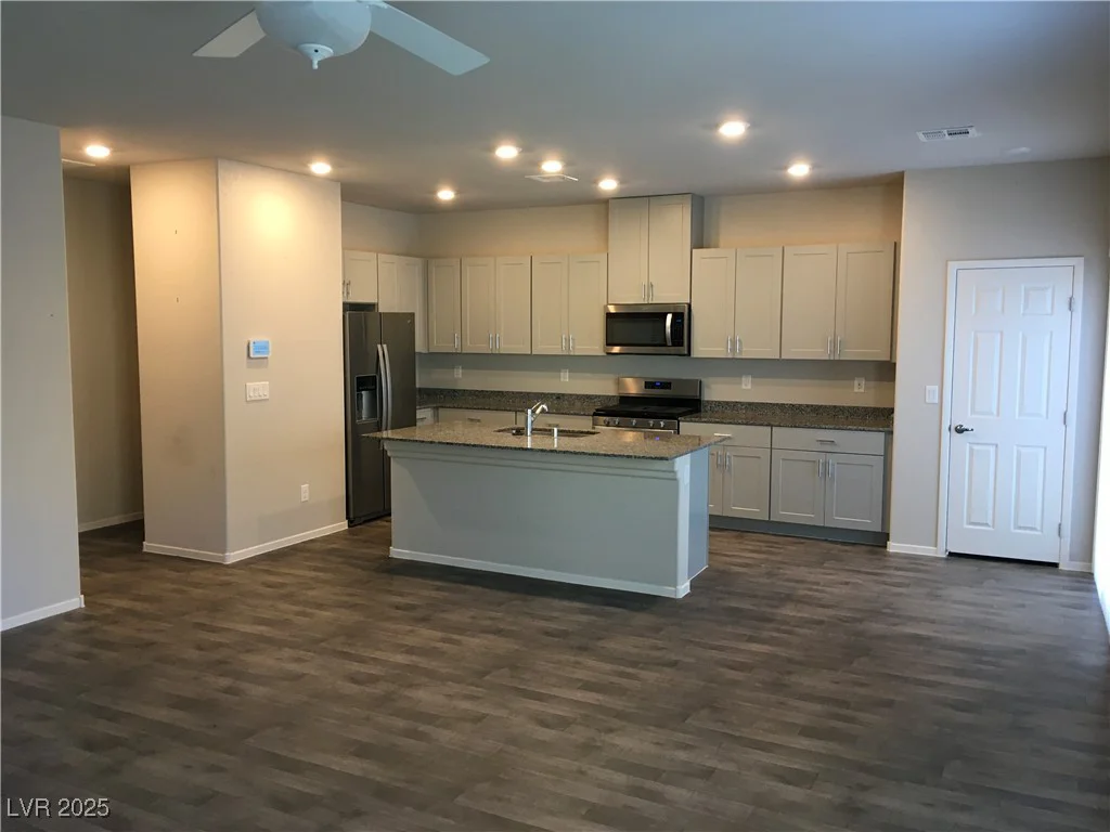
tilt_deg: -7.4
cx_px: 555
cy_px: 416
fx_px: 930
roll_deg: -0.5
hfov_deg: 61.7
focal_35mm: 29
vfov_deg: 48.2
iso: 80
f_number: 2.2
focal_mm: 4.15
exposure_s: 1/30
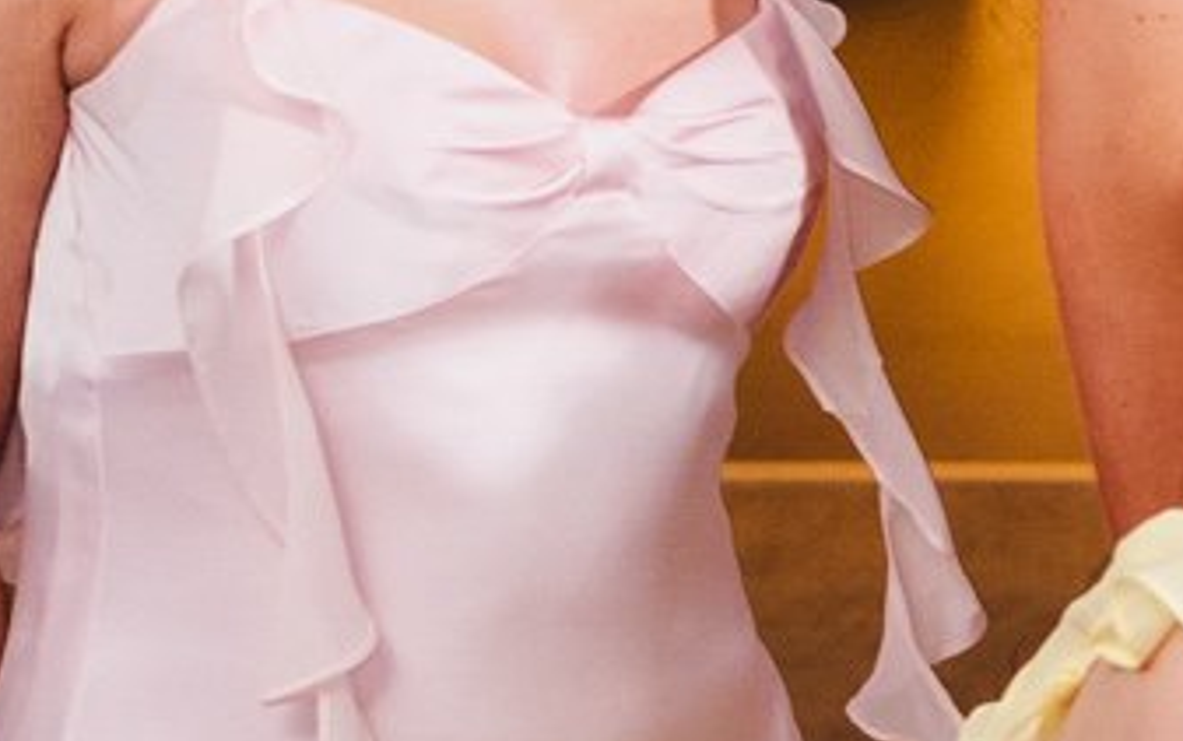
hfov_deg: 7.8
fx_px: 6838
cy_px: 722
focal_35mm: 212
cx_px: 4111
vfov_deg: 6.2
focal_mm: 28
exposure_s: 1/250
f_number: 2
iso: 800
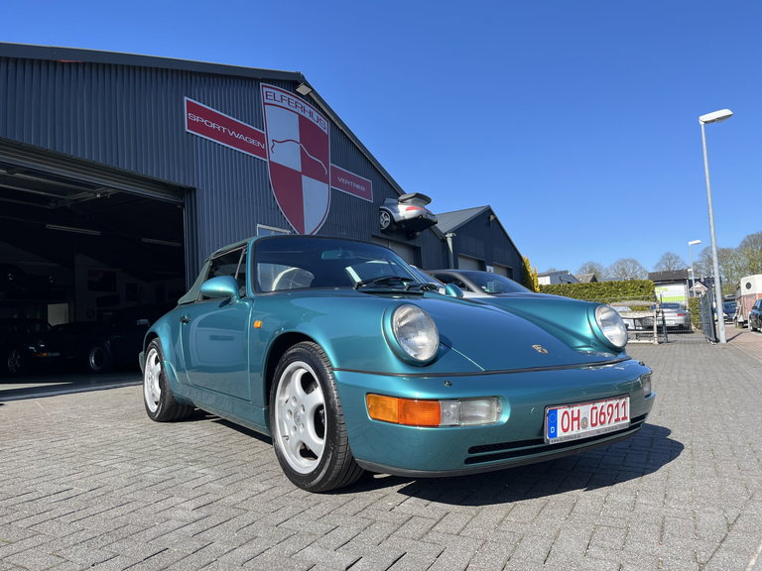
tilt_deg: +3.8
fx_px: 572
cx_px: 381
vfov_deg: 53.1
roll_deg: +3.4
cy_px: 286
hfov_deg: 67.3
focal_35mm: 26
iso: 50
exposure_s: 1/2268
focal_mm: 5.1
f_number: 1.6
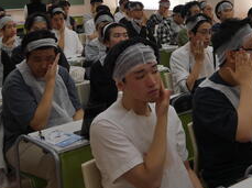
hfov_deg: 34.4
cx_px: 134
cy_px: 44
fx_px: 407
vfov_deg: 25.7
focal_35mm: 56
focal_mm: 5.8
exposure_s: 1/125
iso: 80
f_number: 3.4
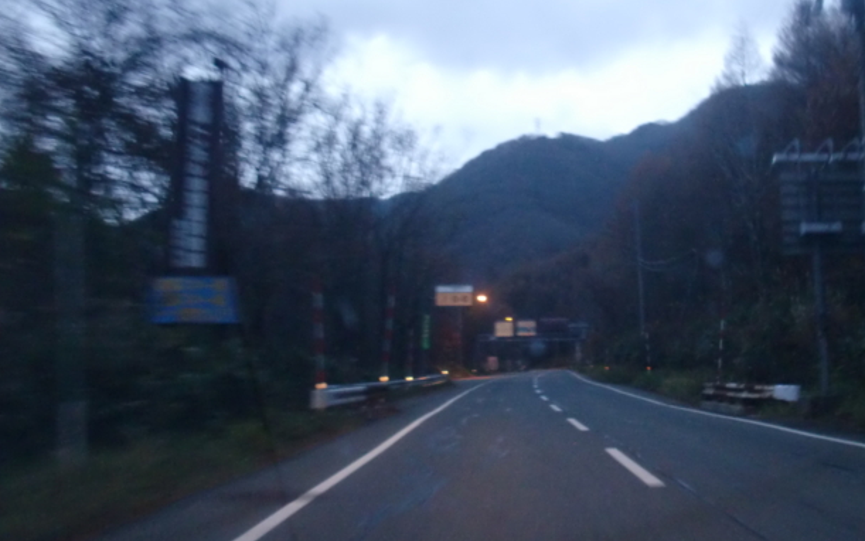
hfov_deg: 39.9
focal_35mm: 50
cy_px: 217
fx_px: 1179
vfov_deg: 25.8
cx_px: 562
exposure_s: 1/25
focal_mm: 6.3
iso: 400
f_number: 2.8
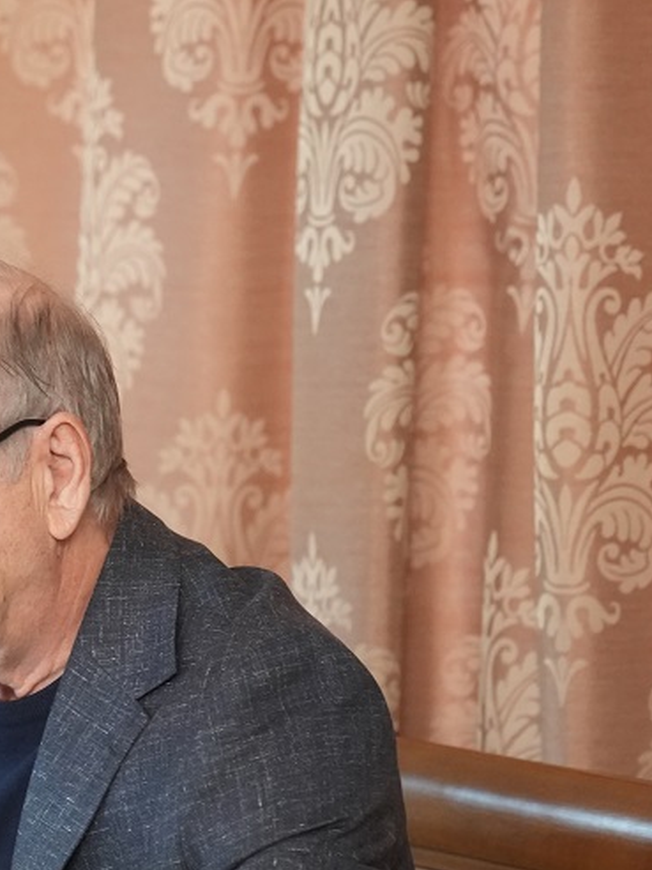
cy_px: 710
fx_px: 4822
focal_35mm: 192
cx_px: -240
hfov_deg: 7.6
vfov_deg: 10.3
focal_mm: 70
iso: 4000
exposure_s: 1/80
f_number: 2.8
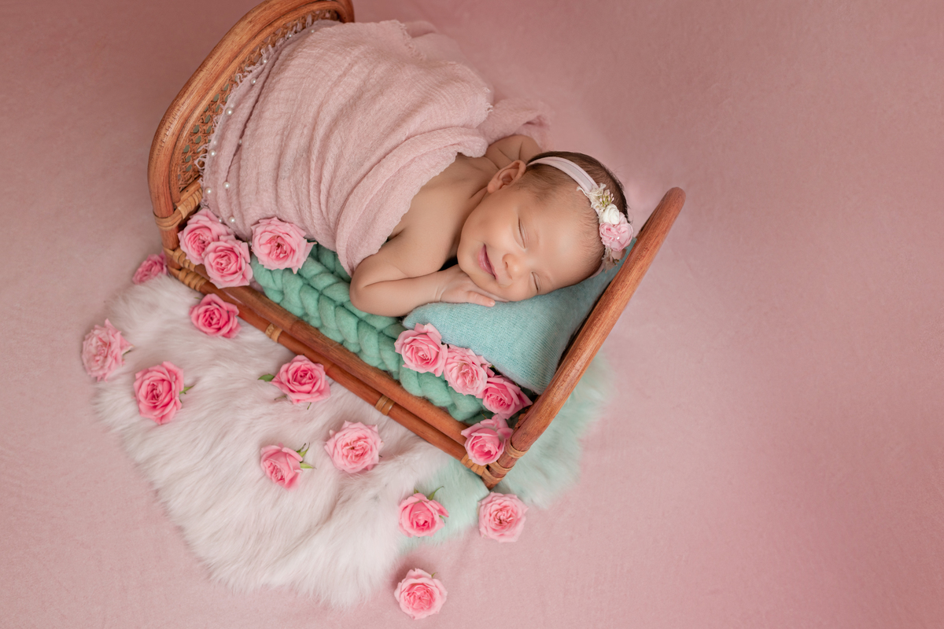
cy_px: 314
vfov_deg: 46.4
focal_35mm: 28
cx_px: 472
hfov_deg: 65.5
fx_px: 734
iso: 100
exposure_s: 1/200
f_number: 4.5
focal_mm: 28
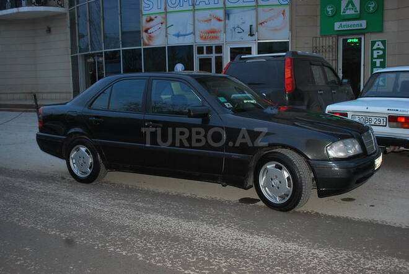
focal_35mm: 36
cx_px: 204
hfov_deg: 53.1
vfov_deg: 37.0
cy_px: 137
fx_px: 410
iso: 280
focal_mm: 24
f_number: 4.2
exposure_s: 1/60
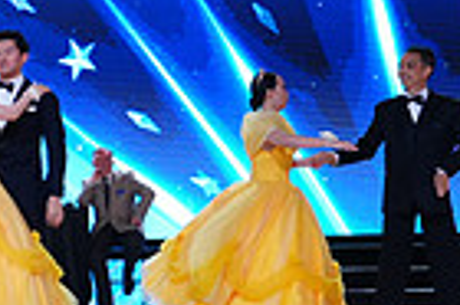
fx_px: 1748
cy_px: 185
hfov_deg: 13.0
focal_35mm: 137
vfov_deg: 10.0
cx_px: -470
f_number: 4
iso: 1600
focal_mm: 33
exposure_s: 1/500
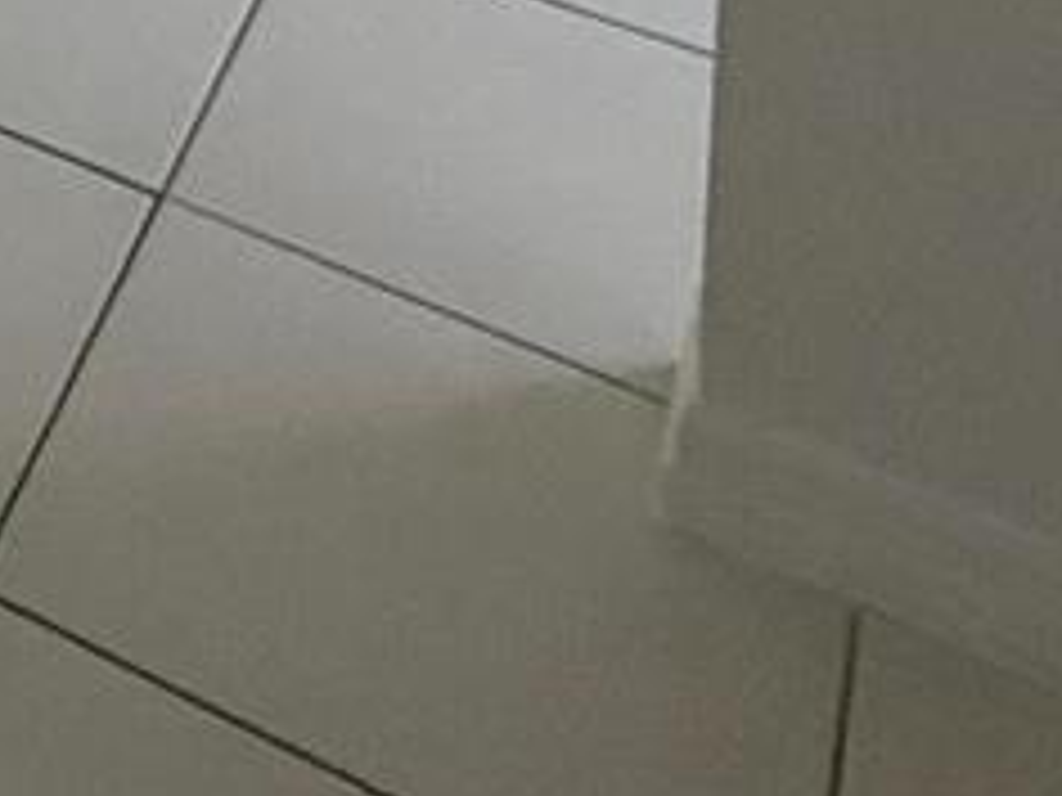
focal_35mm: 95
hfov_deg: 15.8
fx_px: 2915
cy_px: -1570
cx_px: -1130
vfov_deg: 10.8
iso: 320
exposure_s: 1/120
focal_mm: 2.22
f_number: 2.2
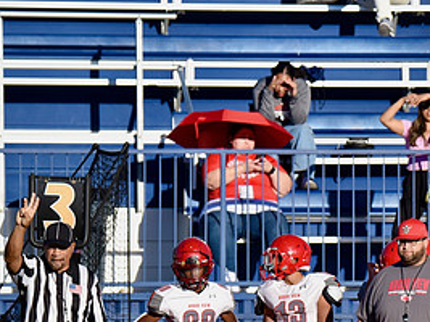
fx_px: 8307
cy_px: 294
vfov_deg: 2.2
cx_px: 403
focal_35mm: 669
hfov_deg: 3.0
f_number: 5.6
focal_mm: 320
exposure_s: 1/4000
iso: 640
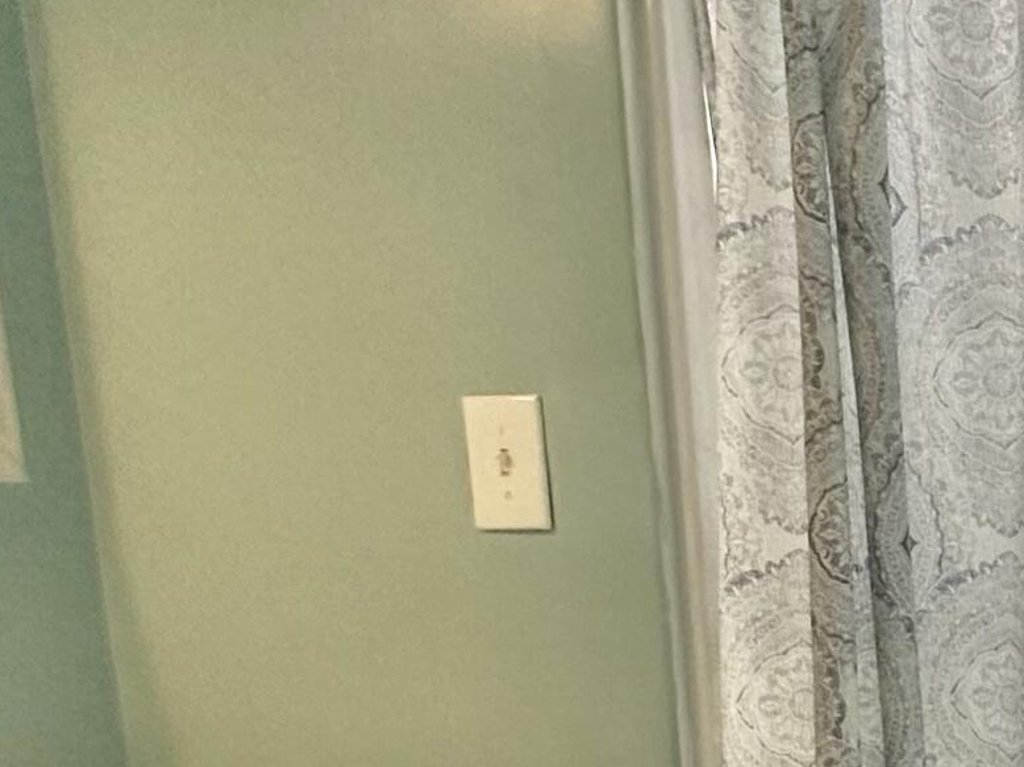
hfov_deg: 31.3
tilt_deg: -12.8
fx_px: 1597
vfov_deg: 25.1
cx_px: 1144
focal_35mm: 54
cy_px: 839
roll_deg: +1.3
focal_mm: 2.22
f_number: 2.2
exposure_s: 1/120
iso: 320
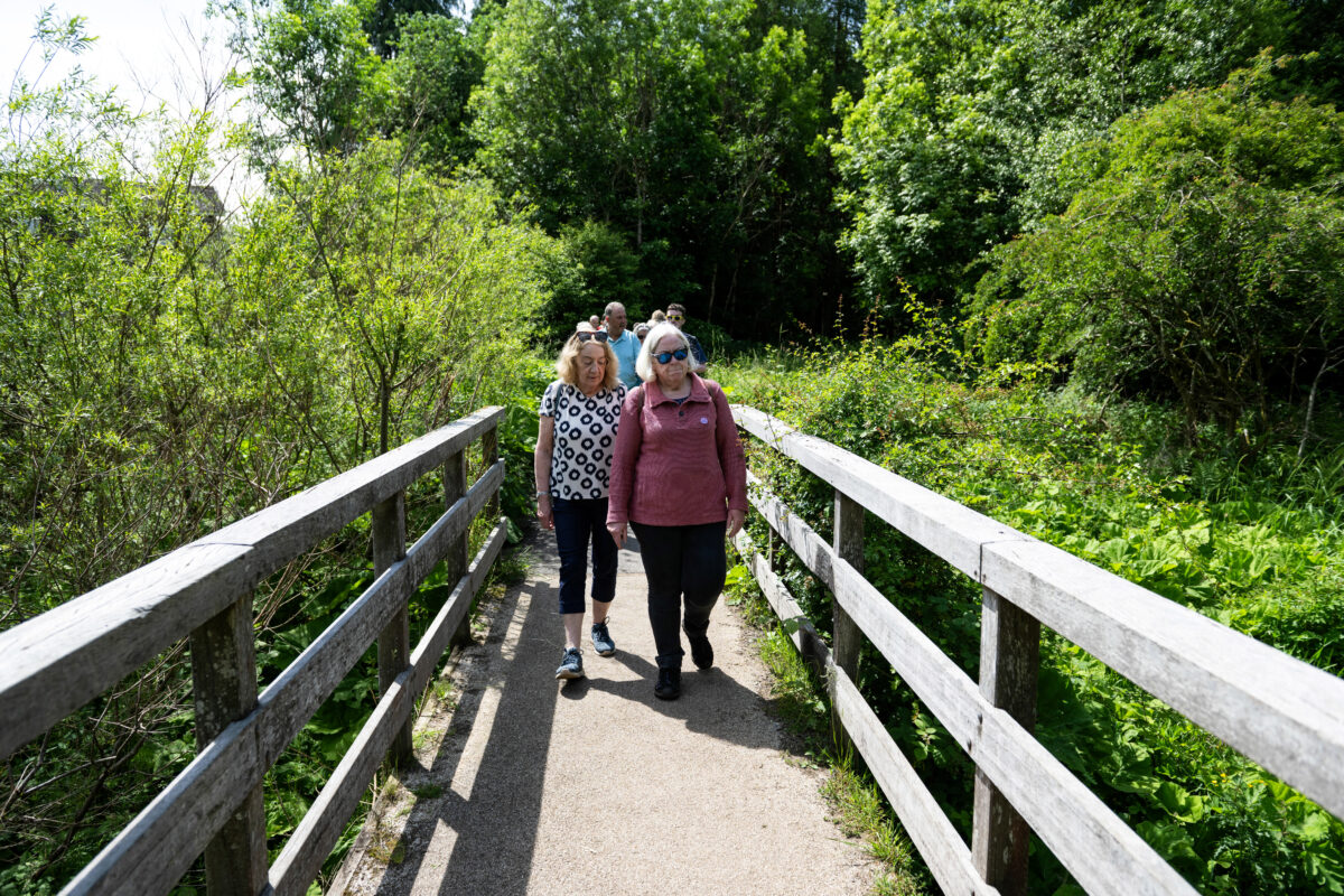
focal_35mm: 24
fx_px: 896
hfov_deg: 73.7
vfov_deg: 53.1
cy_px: 448
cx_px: 672
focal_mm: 24
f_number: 4
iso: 200
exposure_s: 1/1000
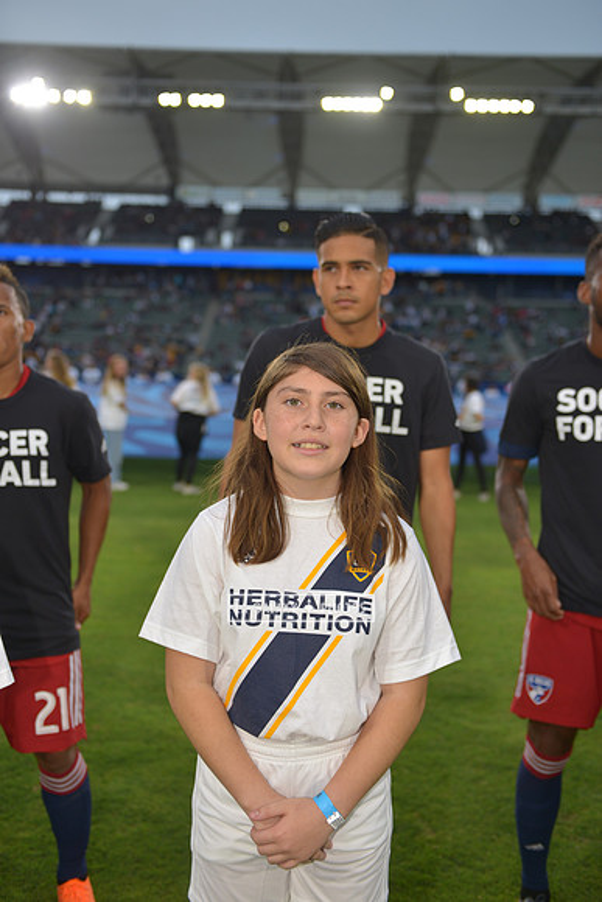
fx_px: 953
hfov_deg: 35.1
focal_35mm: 38
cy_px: 451
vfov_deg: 50.7
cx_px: 301
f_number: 2.8
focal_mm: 38
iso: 250
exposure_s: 1/250
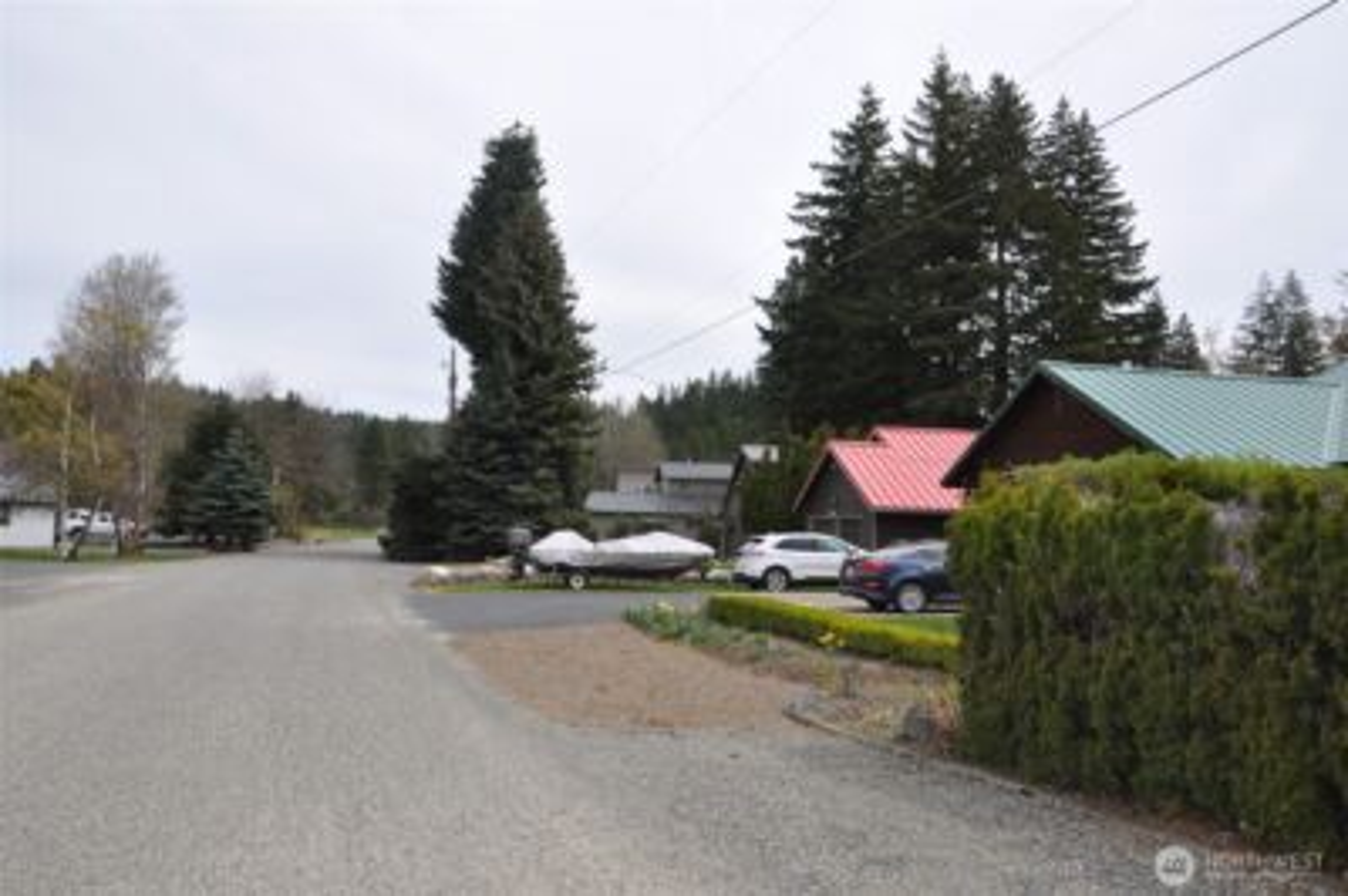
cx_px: 674
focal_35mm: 30
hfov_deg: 62.0
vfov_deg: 43.5
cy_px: 448
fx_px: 1122
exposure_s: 1/200
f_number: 11
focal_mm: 20
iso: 200
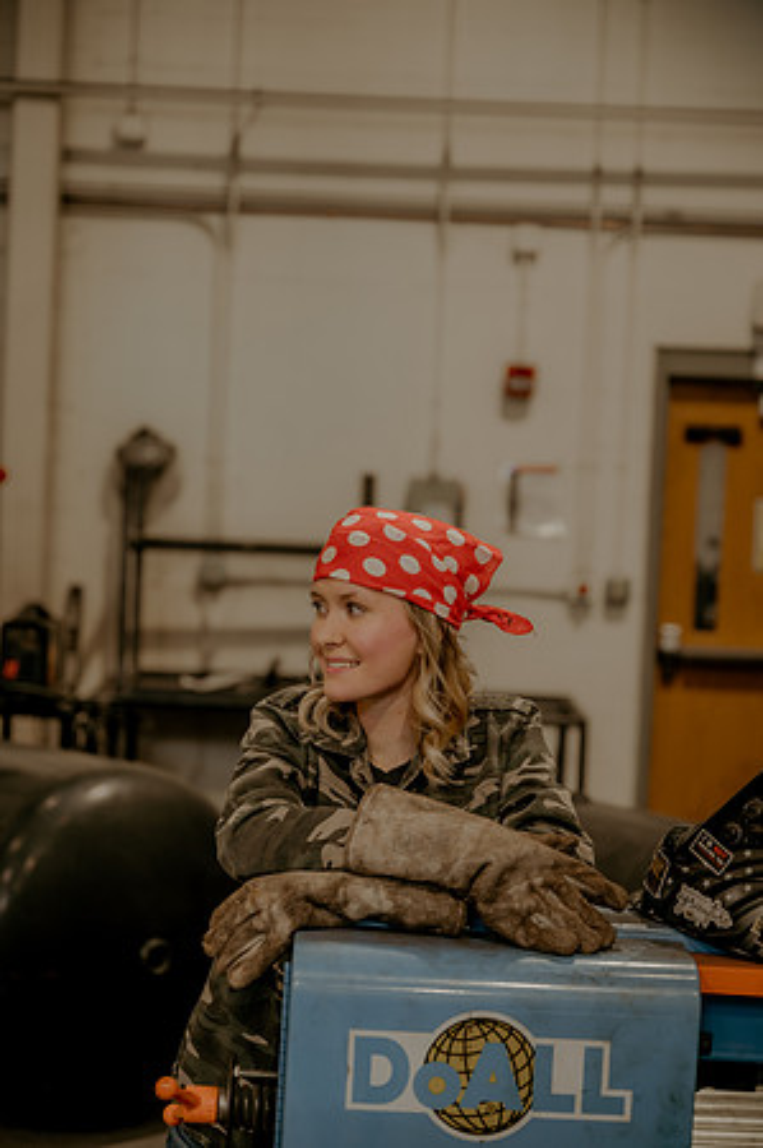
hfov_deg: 19.4
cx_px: 382
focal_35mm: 70
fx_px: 2230
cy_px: 574
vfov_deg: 28.9
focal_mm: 70
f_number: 2.8
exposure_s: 1/160
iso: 500
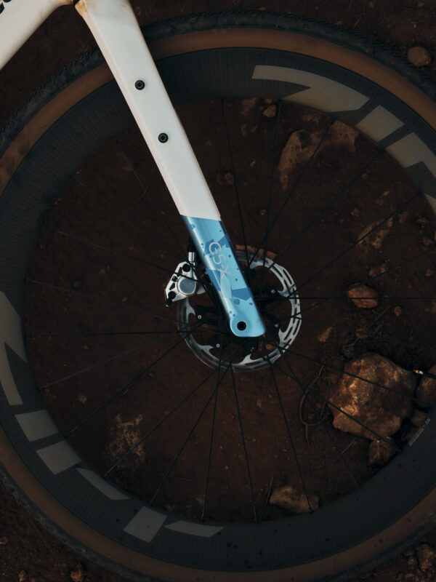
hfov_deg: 26.6
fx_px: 924
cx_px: 218
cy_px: 291
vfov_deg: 34.9
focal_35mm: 55
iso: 2000
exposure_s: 1/250
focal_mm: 70
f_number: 7.1
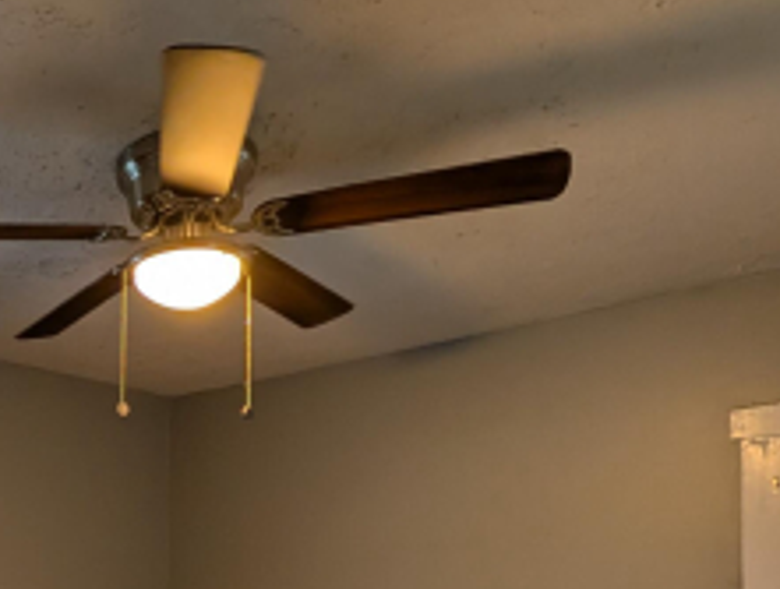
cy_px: 557
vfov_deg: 36.7
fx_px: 813
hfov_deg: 43.0
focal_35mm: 36
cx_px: -25
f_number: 1.7
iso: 107
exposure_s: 1/40
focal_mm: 2.02
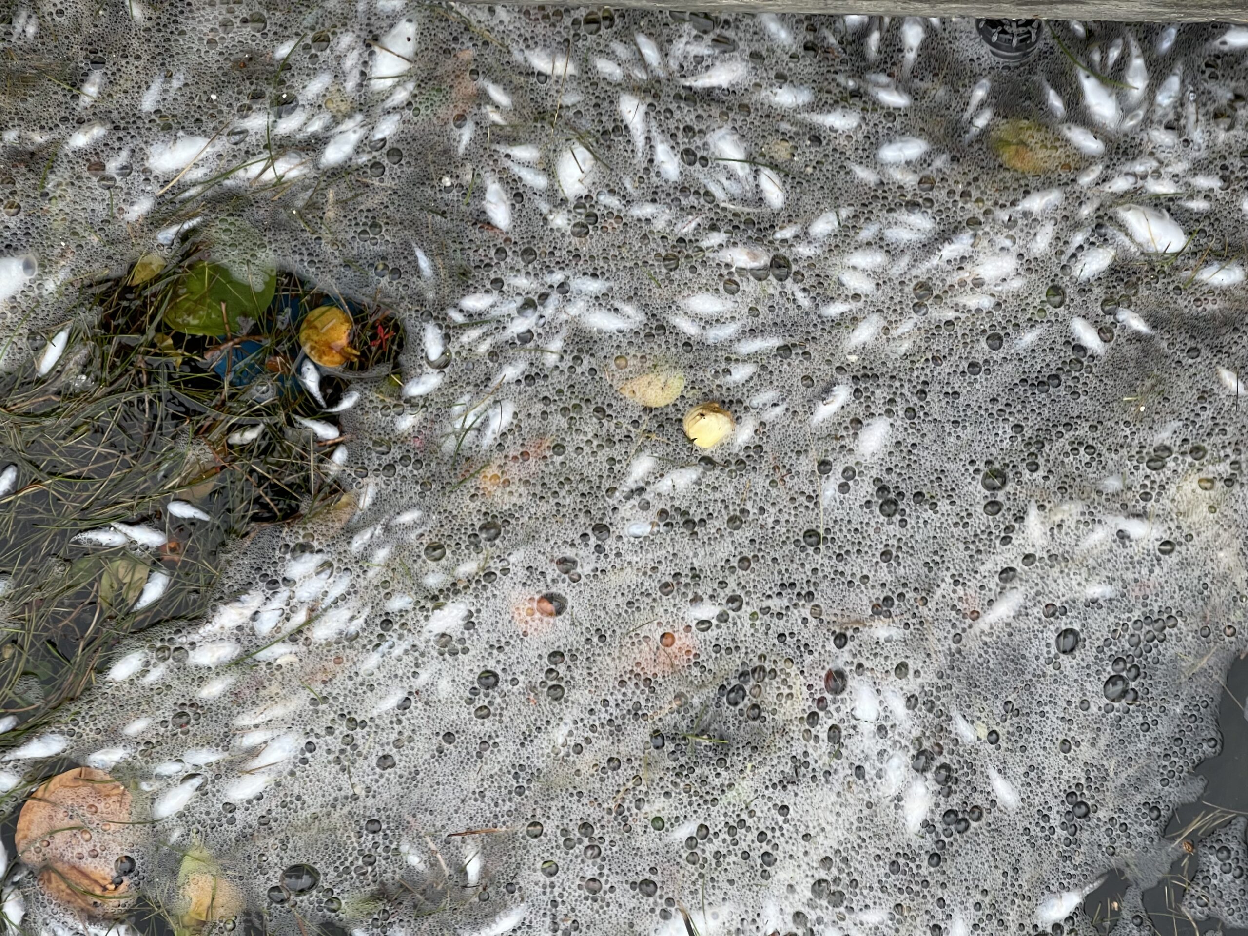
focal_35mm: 64
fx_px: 2307
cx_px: 624
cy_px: 468
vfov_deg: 22.9
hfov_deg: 30.3
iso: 40
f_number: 2.2
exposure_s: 1/99
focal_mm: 7.5
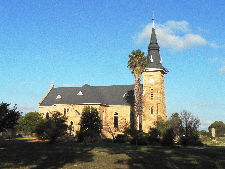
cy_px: 84
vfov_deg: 27.0
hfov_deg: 35.5
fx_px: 351
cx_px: 112
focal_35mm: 54
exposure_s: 1/1000
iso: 400
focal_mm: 8.9
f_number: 8
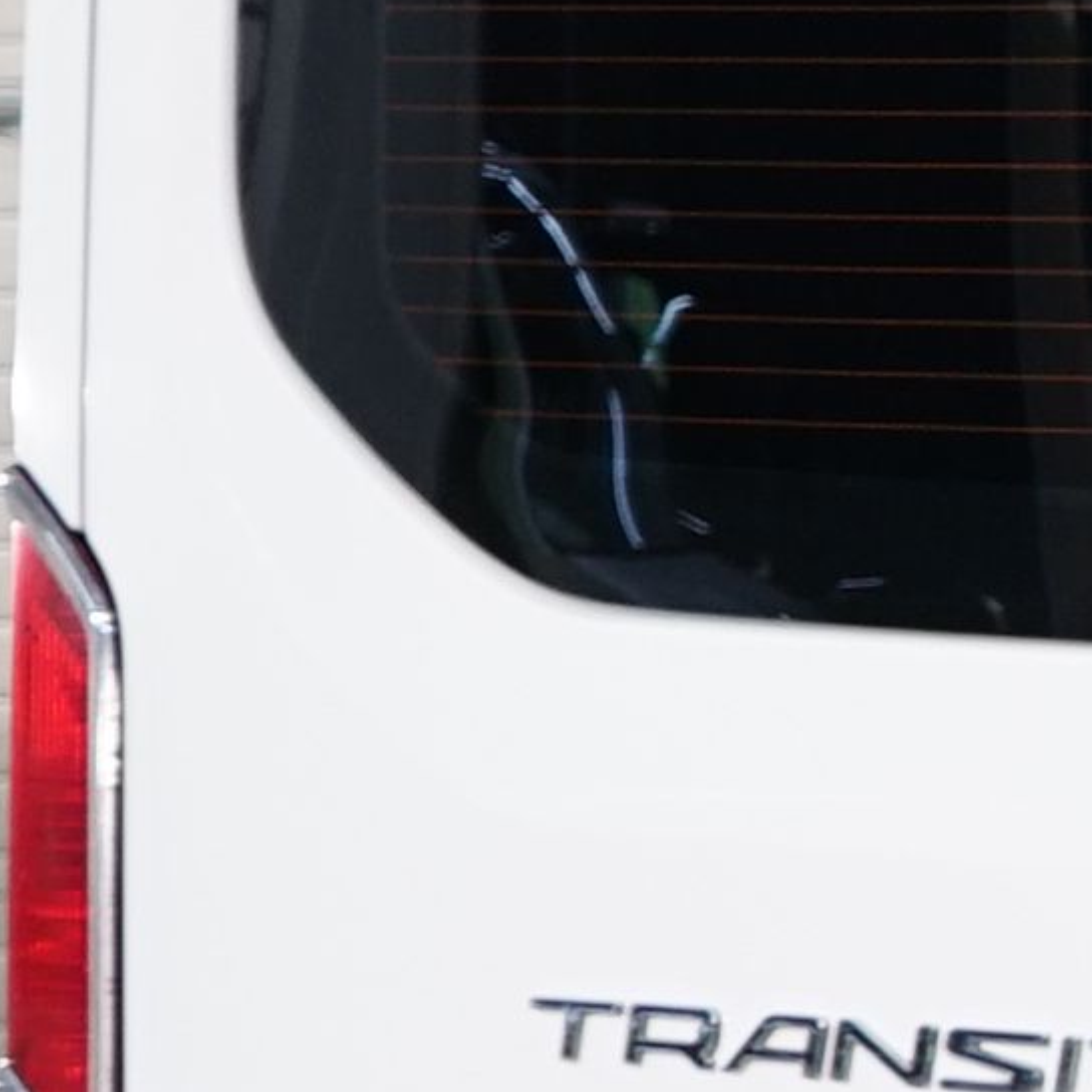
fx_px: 9708
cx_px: 3983
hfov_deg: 5.7
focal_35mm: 272
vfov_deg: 6.4
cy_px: 1020
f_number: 4.5
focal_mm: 29
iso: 320
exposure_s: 1/25
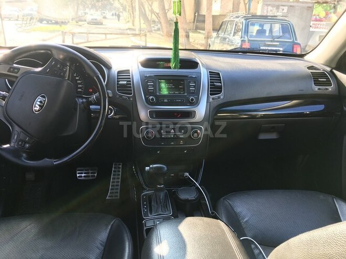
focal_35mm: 29
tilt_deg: -21.2
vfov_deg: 48.2
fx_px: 290
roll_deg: -1.6
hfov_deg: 61.7
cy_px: 130
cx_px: 173
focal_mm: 4.15
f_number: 2.2
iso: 25
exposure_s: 1/50
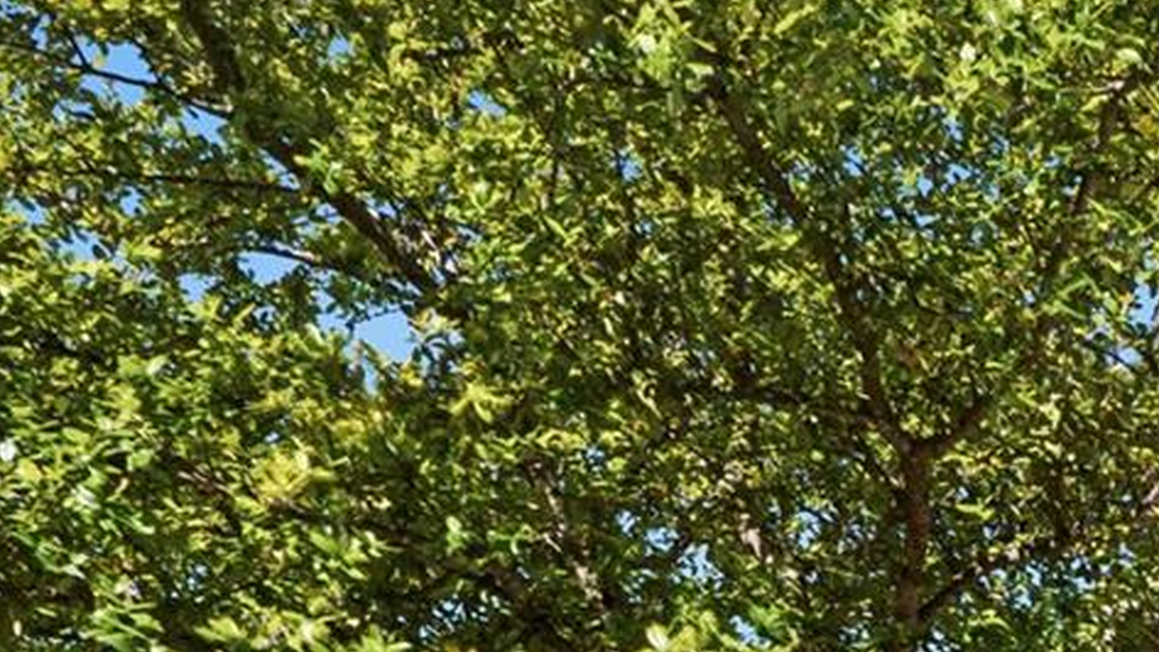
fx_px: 2090
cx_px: 1426
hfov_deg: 27.0
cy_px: 1347
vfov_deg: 14.4
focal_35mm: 68
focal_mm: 10
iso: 250
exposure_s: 1/25
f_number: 11
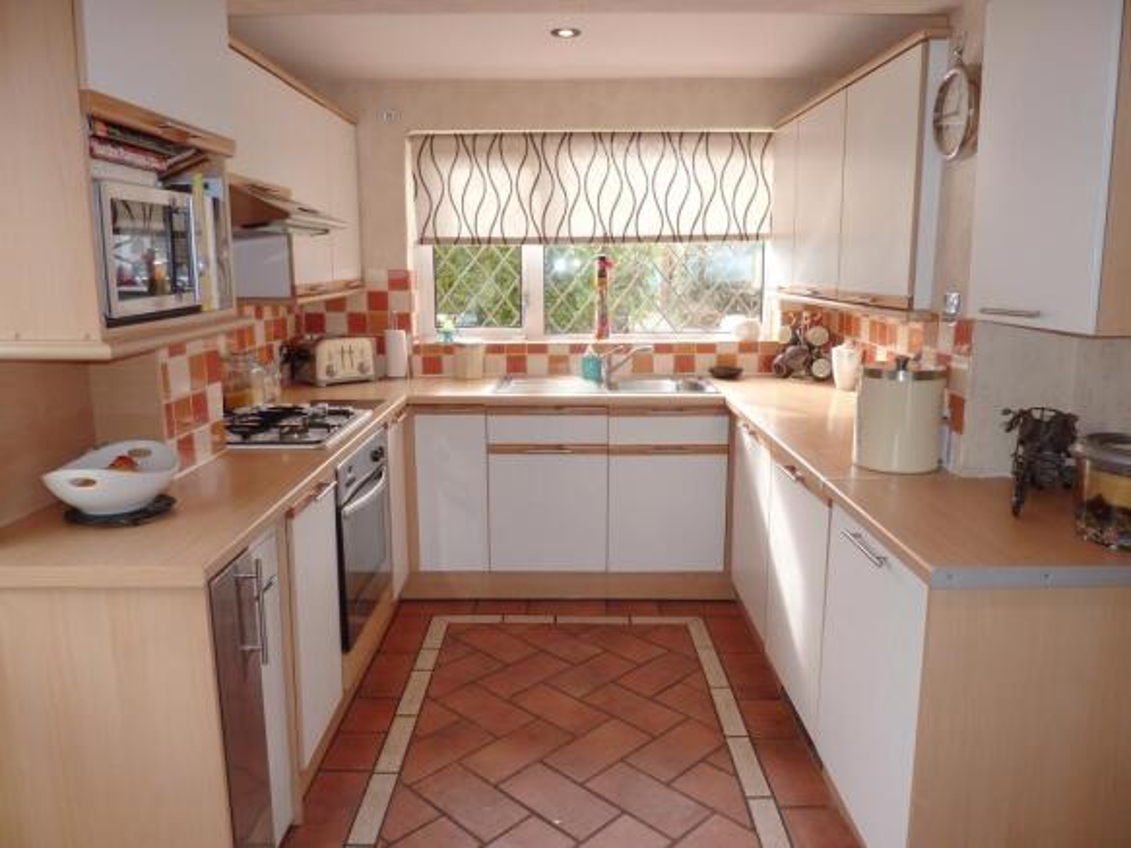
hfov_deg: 69.4
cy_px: 424
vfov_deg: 54.9
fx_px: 817
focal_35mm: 25
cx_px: 566
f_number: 3.3
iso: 100
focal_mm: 4.1
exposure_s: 1/30
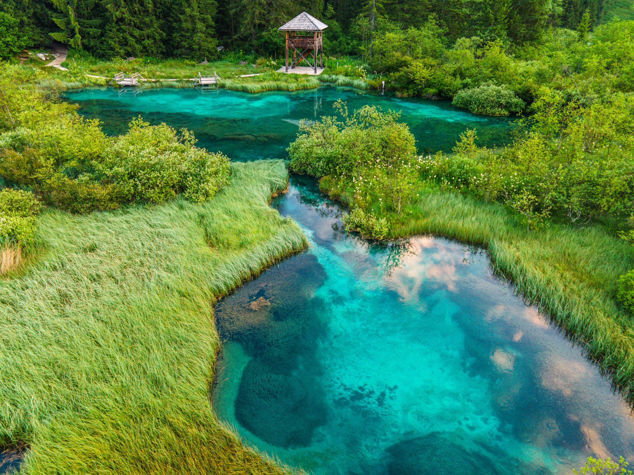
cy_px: 238
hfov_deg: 71.6
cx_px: 317
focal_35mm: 24
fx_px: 440
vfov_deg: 56.8
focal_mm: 4.5
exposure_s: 1/15
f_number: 2.8
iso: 100
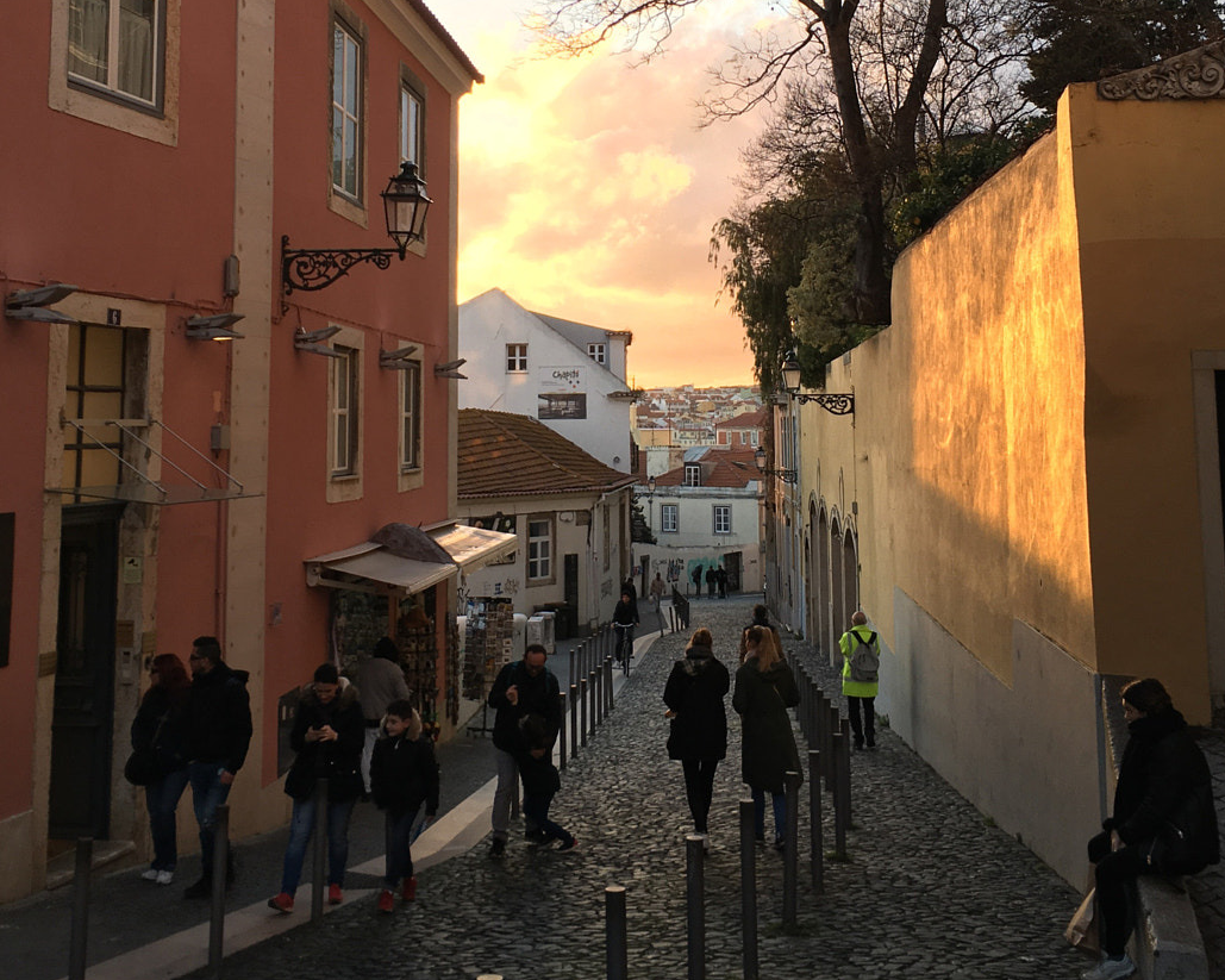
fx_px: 1595
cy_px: 232
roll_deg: +0.3
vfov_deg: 33.4
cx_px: 590
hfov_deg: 42.0
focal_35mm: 44
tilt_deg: +7.1
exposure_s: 1/100
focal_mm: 4.15
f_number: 2.2
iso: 25
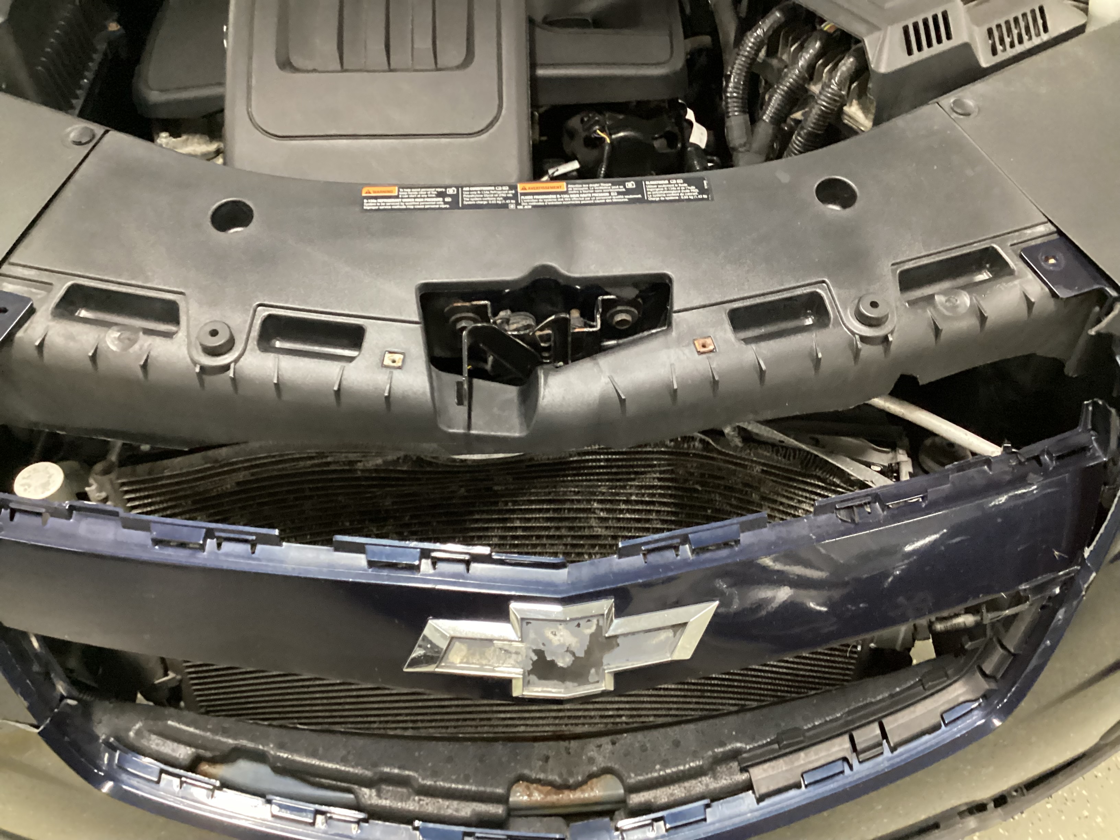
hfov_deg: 58.4
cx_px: 560
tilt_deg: -46.8
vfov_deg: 45.4
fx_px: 1003
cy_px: 420
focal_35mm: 31
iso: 640
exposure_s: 1/24
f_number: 2.4
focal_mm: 3.3
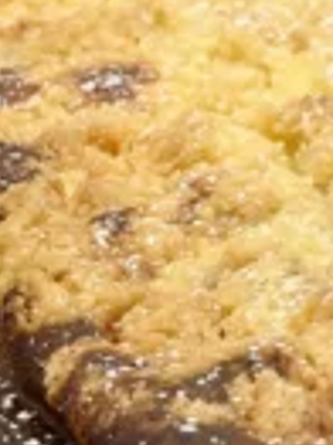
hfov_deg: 6.1
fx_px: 3071
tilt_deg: -14.0
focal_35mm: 239
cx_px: 642
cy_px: -61
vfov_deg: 8.2
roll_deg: +0.3
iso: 25
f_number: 1.6
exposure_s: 1/50
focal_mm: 5.96
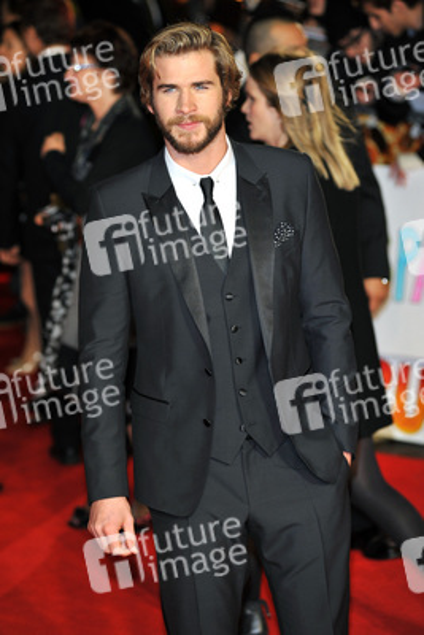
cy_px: 318
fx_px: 2206
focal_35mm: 125
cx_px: 212
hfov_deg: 11.0
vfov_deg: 16.4
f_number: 4
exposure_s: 1/250
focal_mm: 125
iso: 1000
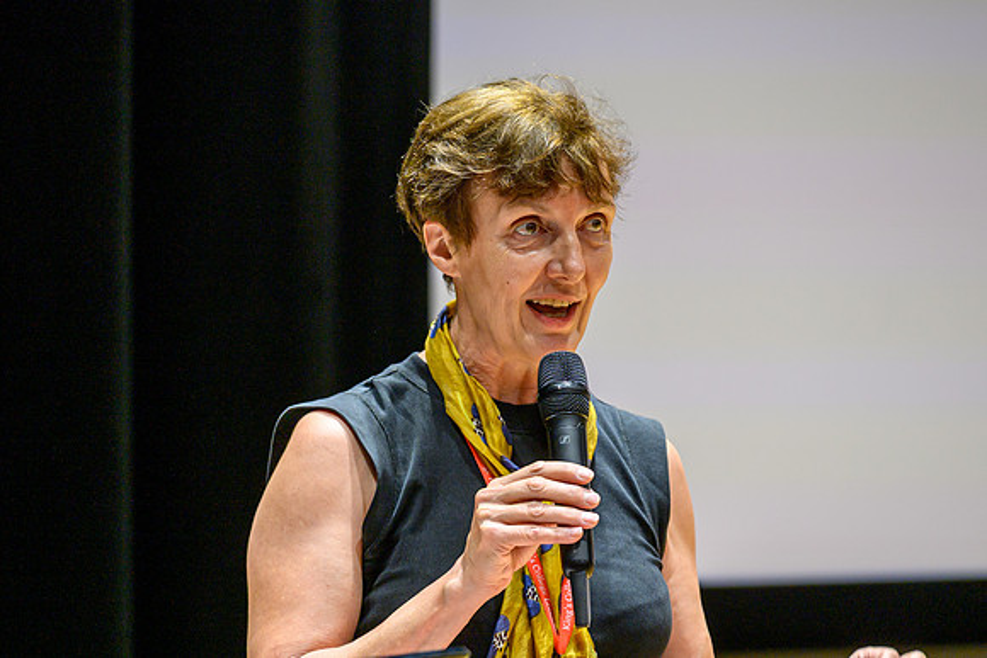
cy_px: 329
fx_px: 6191
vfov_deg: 6.1
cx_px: 494
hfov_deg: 9.1
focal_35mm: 226
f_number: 2.8
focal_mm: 150
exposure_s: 1/250
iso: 800
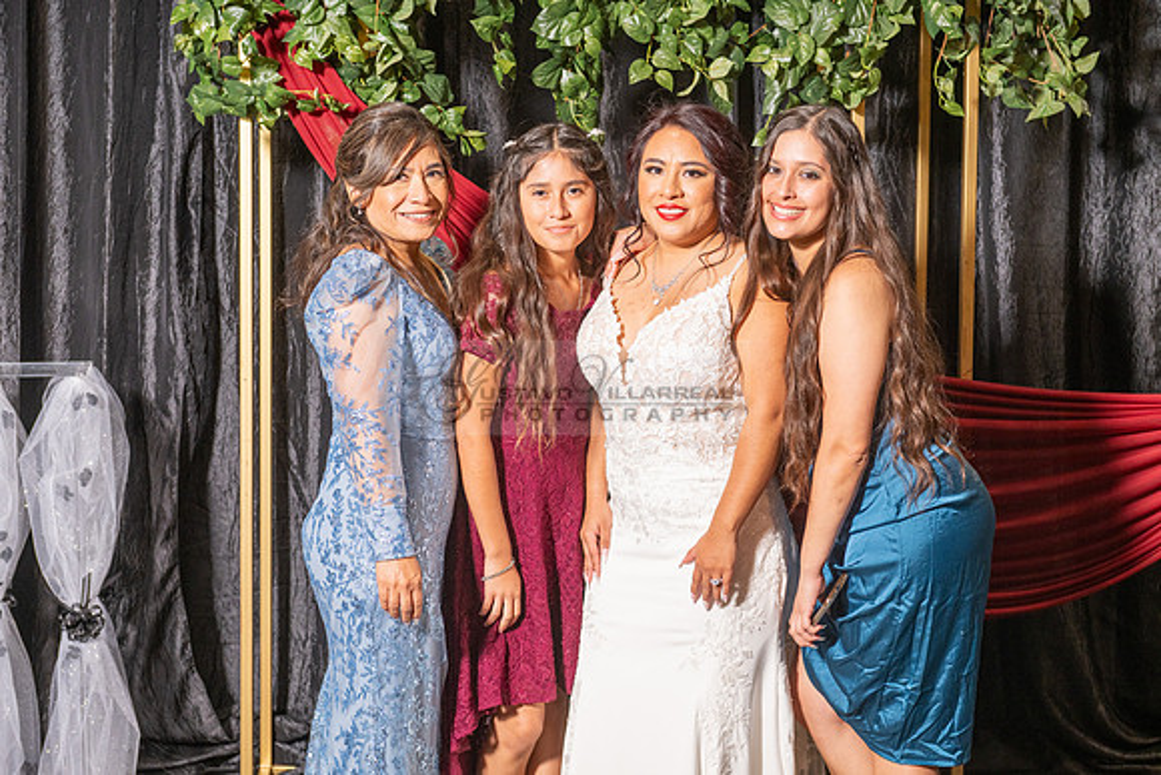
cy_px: 388
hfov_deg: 33.4
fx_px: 1935
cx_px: 580
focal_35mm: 60
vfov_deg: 22.6
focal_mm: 60
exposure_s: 1/200
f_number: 4
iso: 800
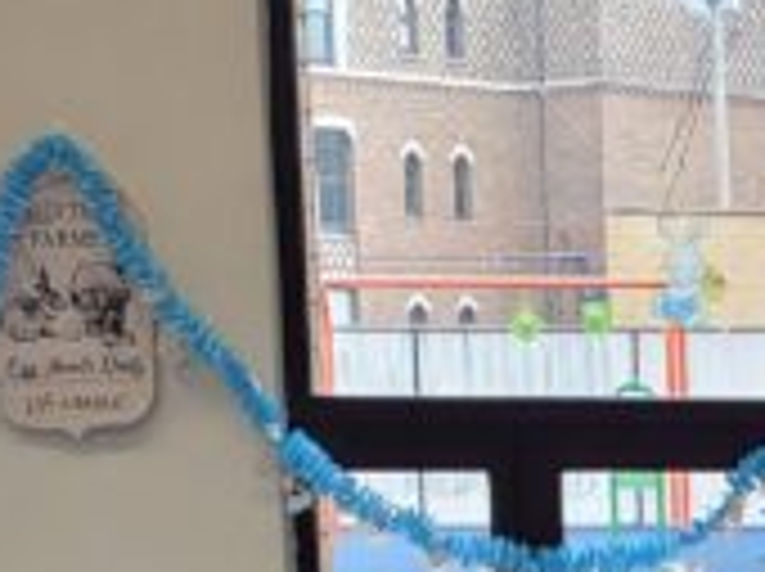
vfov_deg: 8.8
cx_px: 1053
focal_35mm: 157
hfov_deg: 12.2
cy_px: 1180
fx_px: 3465
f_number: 1.8
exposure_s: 1/120
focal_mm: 5.4
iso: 80
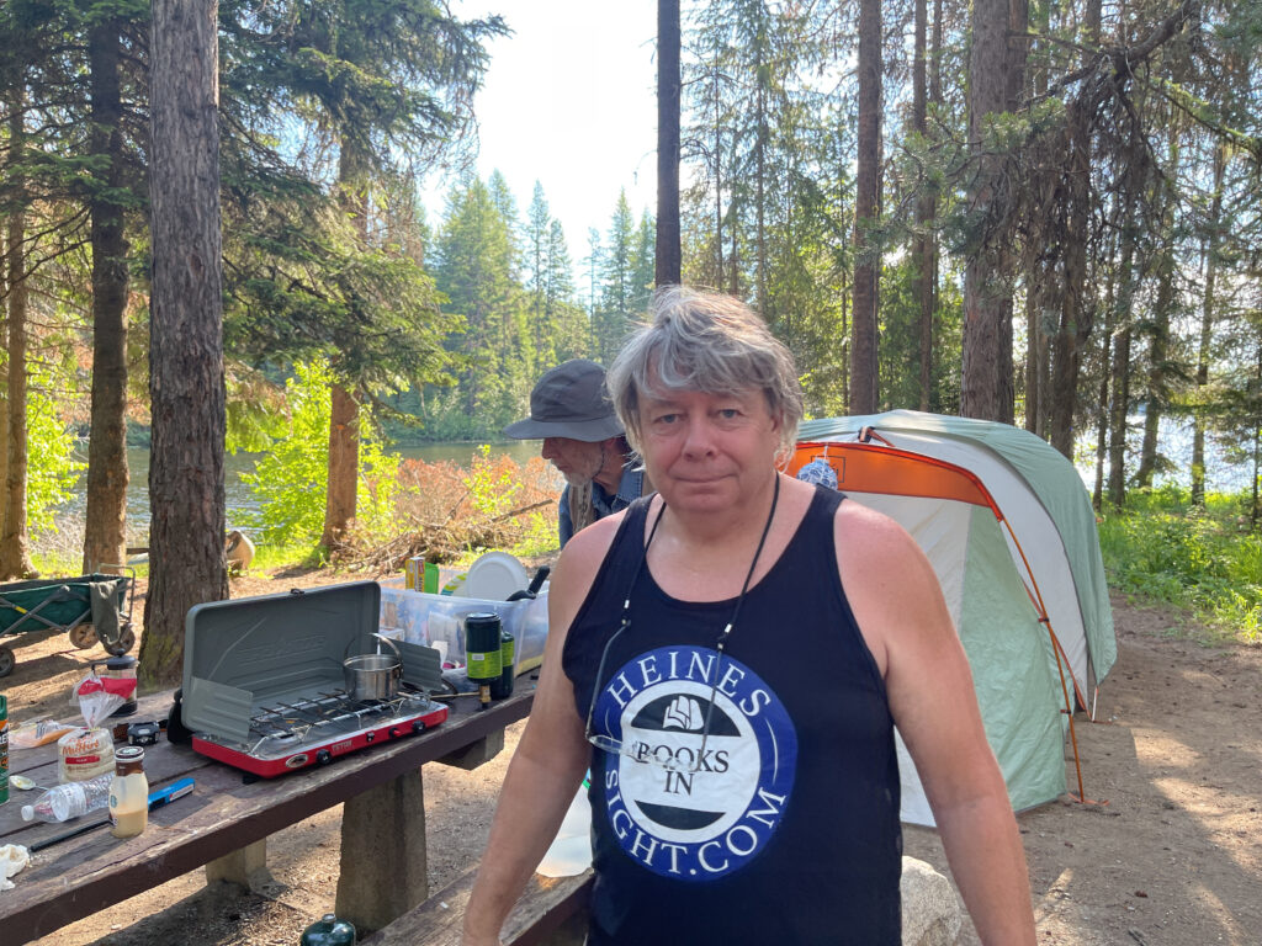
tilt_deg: -4.7
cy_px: 473
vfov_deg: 53.1
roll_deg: +0.1
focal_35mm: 26
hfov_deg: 67.3
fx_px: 948
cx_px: 631
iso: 32
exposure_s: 1/249
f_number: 1.6
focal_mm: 5.1
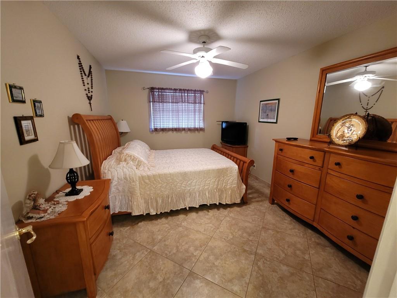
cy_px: 149
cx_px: 198
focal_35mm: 13
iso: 400
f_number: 2.2
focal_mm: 2.2
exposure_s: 1/30
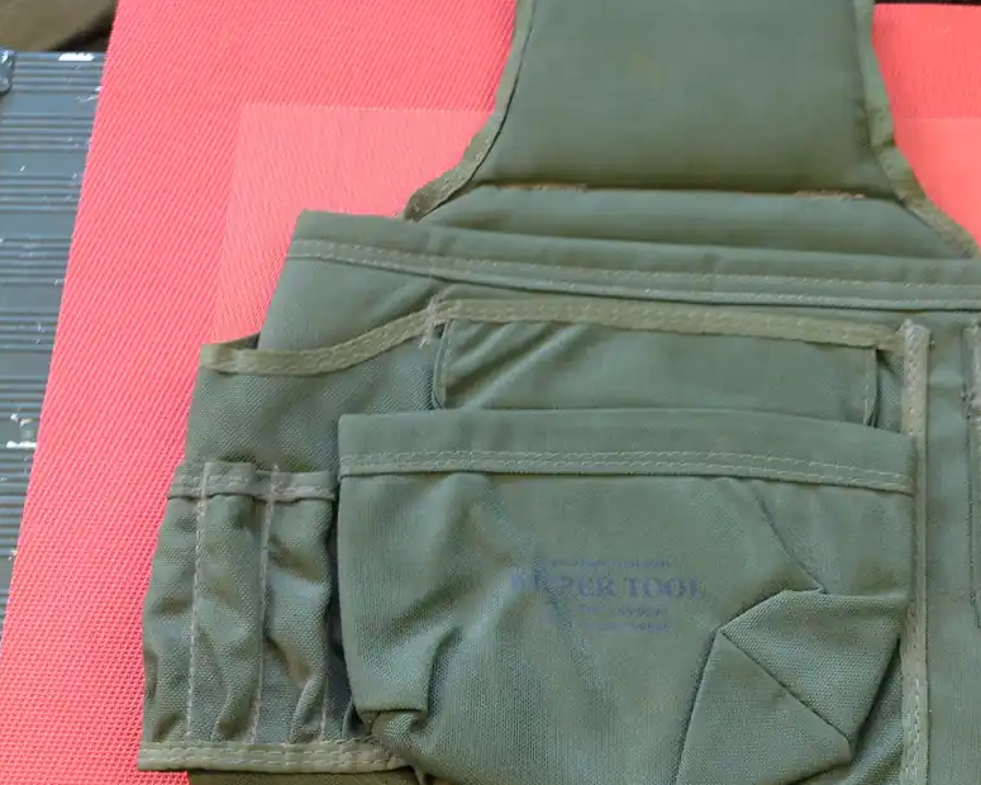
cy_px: 432
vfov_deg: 34.1
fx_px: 1277
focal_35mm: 44
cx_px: 610
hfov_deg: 41.7
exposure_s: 1/15
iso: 64
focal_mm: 4.28
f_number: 2.4
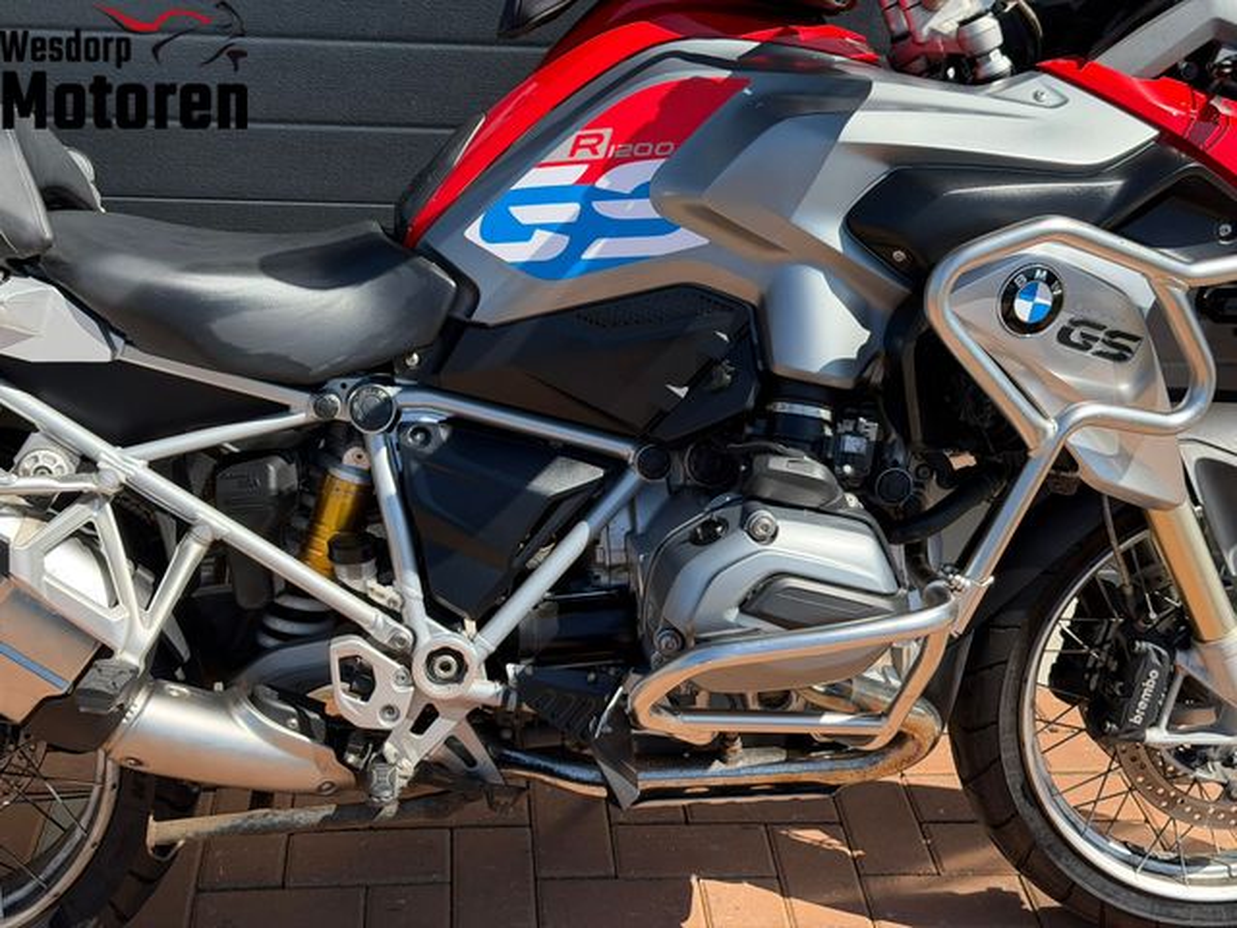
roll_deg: +0.3
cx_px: 618
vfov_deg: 30.3
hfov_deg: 39.7
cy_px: 464
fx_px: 1715
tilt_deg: -25.5
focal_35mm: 48
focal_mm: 6.76
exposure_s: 1/2494
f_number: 1.78
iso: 100
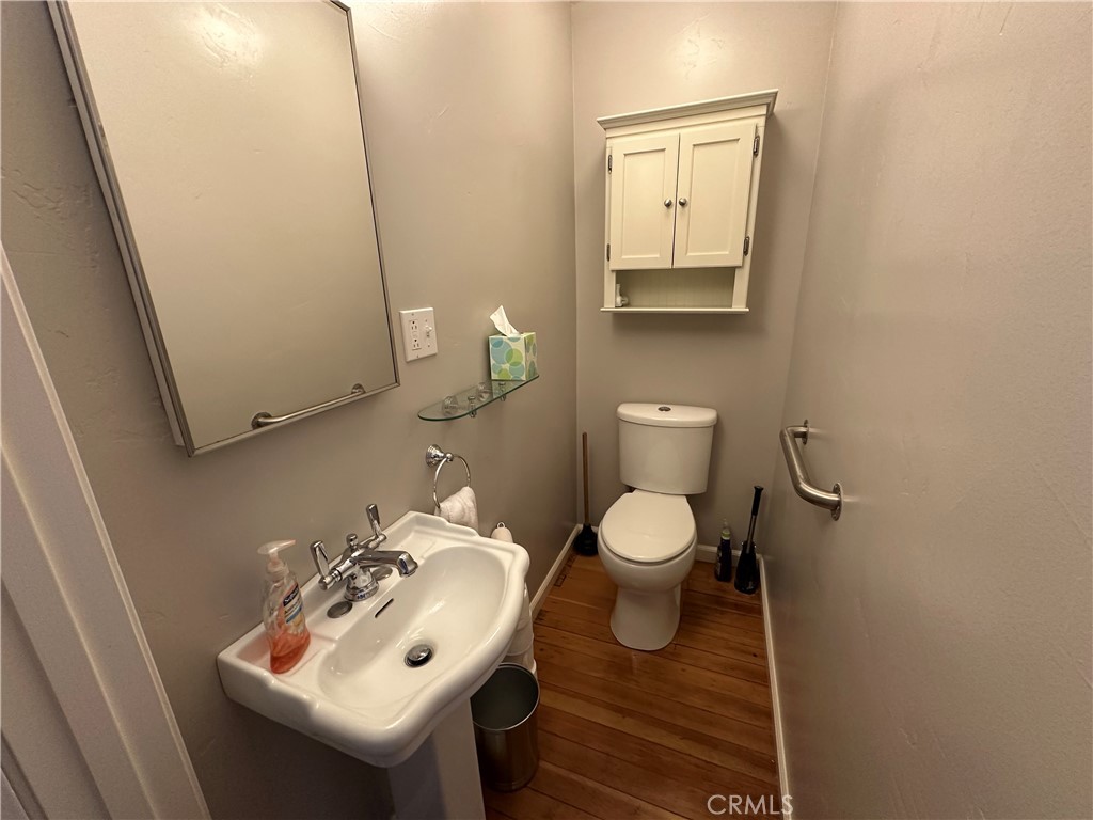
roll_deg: +1.9
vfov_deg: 85.7
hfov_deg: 102.1
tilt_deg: -17.1
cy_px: 410
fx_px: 442
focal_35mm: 14
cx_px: 546
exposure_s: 1/60
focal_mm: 2.22
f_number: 2.2
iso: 250
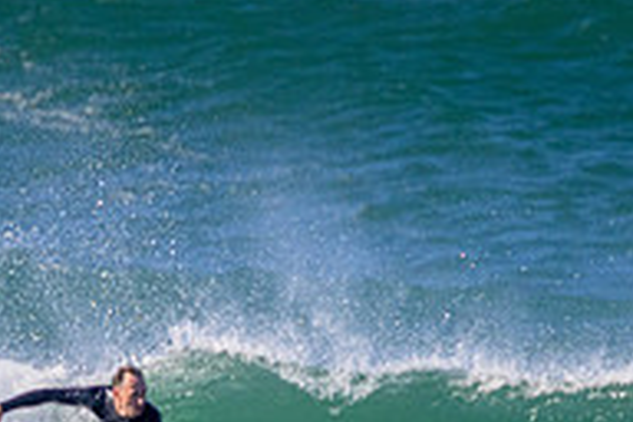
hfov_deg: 0.9
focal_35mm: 2415
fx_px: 42460
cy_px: 569
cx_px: 254
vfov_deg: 0.6
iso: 2000
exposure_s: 1/2000
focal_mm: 800
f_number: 11
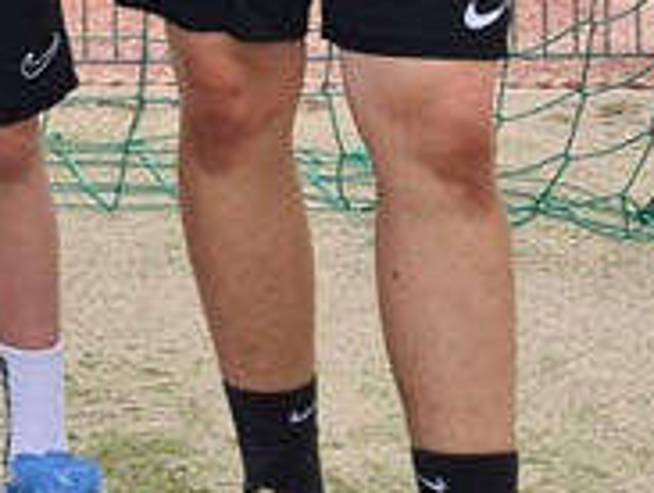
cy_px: -461
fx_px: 2877
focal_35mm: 152
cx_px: -750
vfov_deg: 9.2
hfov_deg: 11.4
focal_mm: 5.4
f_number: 1.8
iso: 50
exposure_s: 1/1164
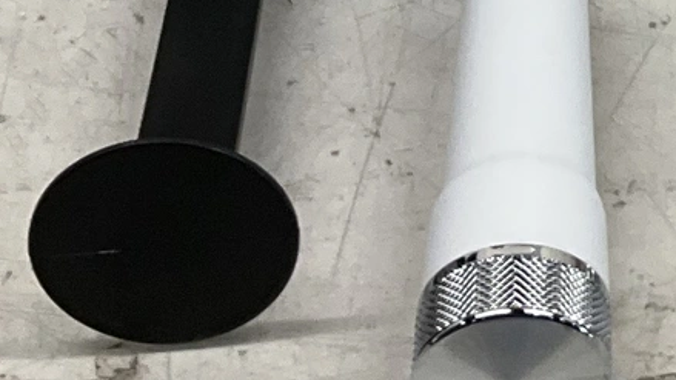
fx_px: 2581
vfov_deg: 7.8
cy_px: -522
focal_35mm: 144
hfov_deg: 14.2
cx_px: 936
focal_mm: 3
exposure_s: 1/120
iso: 25
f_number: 1.8
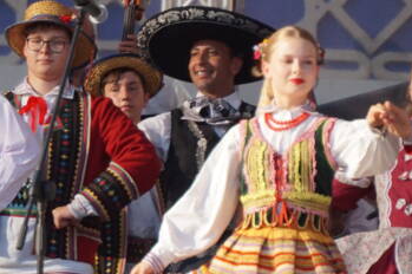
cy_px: 138
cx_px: -96
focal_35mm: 863
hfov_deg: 2.4
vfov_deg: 1.6
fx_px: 9867
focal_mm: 196
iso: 1000
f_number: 6.3
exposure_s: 1/2000
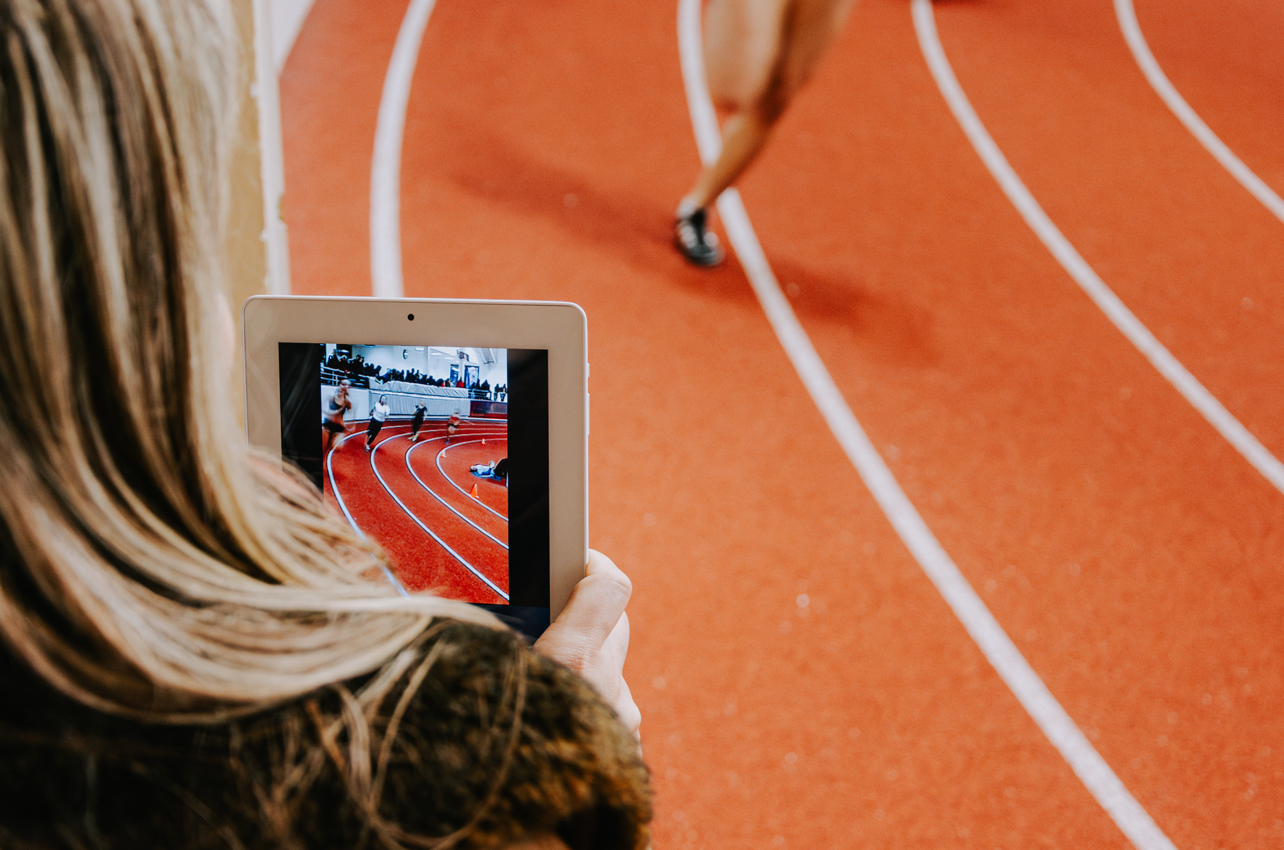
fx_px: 2171
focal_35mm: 61
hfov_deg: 32.9
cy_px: 423
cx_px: 685
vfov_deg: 22.2
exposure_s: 1/60
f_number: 4.5
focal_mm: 38
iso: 1000
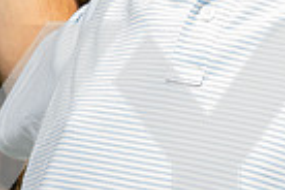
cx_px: 299
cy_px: -119
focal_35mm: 244
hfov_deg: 8.4
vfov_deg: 5.6
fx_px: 1932
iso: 100
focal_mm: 58
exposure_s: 1/250
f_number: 8
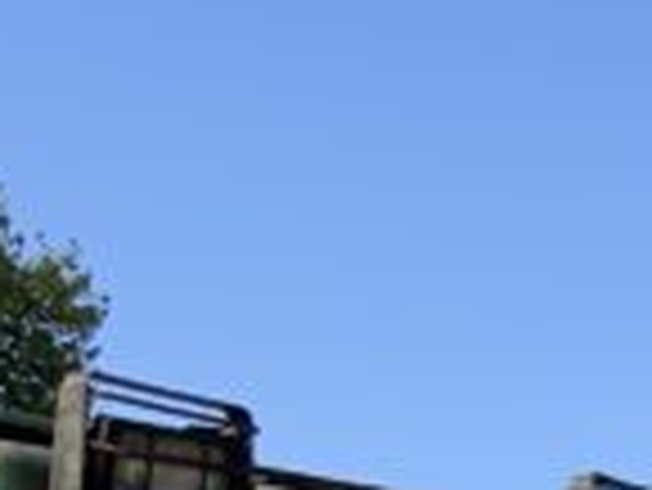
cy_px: 1713
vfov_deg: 6.3
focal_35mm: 205
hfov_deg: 9.0
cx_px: 1340
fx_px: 3864
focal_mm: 3
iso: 16
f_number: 1.8
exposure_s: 1/1015
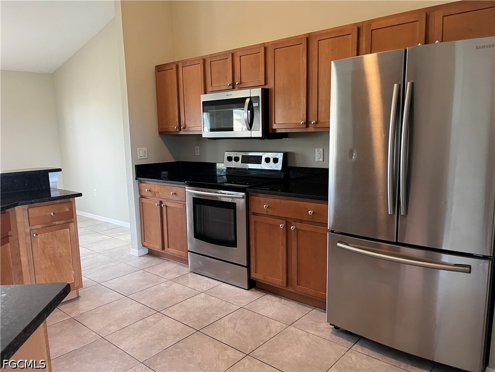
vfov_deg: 53.1
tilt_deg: -8.3
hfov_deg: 67.3
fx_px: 372
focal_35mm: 26
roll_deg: +0.8
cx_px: 248
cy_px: 186
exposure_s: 1/60
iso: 200
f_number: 1.6
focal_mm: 5.1
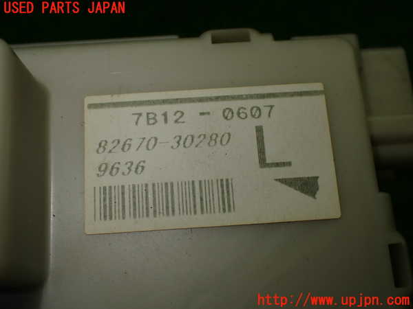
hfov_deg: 45.8
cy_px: 154
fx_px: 489
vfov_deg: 35.1
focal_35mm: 41
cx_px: 206
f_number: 4
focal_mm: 7.31
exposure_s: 1/160
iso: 100
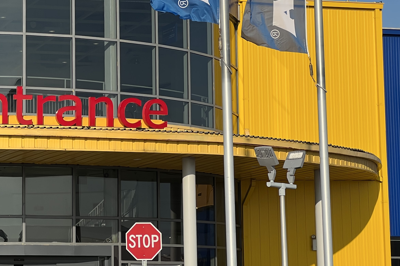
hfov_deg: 14.9
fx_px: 1522
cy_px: 104
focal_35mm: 137
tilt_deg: +8.5
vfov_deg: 10.0
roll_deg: +0.7
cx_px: 60
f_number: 2.8
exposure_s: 1/752
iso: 32
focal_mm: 9
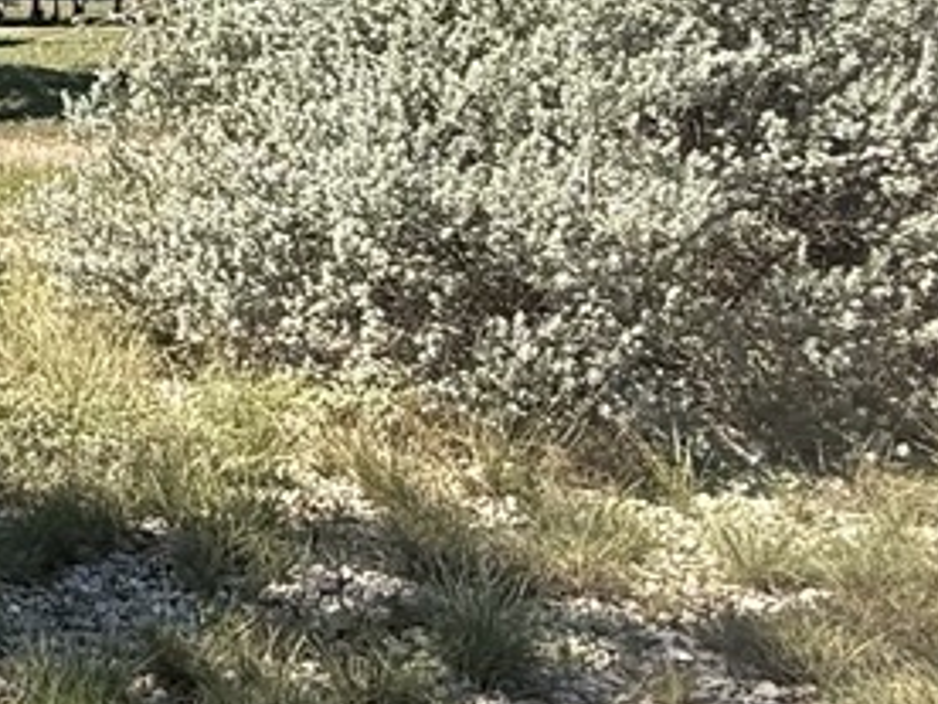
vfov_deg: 19.7
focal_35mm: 73
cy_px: 37
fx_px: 1978
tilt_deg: -1.8
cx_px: -466
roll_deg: +0.2
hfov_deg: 22.1
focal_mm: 2.22
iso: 50
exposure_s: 1/955
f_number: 2.2
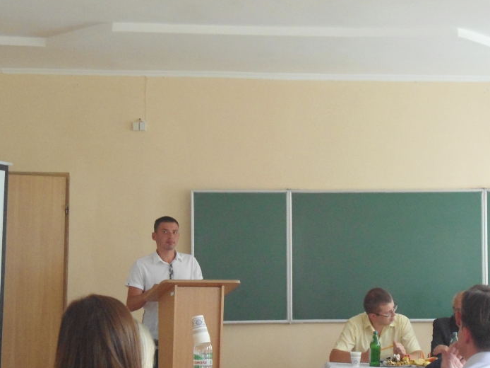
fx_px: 1316
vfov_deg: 15.9
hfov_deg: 21.0
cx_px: 314
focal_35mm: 93
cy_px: 239
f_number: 4.2
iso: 400
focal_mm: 11.2
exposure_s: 1/60
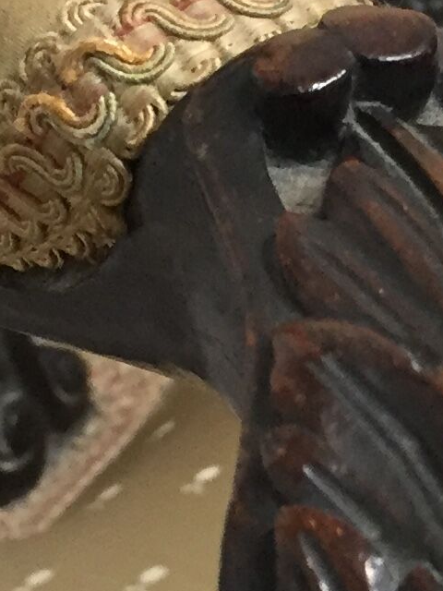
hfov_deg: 9.9
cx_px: 537
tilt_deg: -32.1
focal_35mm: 148
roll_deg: -2.5
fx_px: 2525
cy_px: 361
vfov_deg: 13.3
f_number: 2.2
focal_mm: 4.15
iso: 200
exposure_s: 1/33
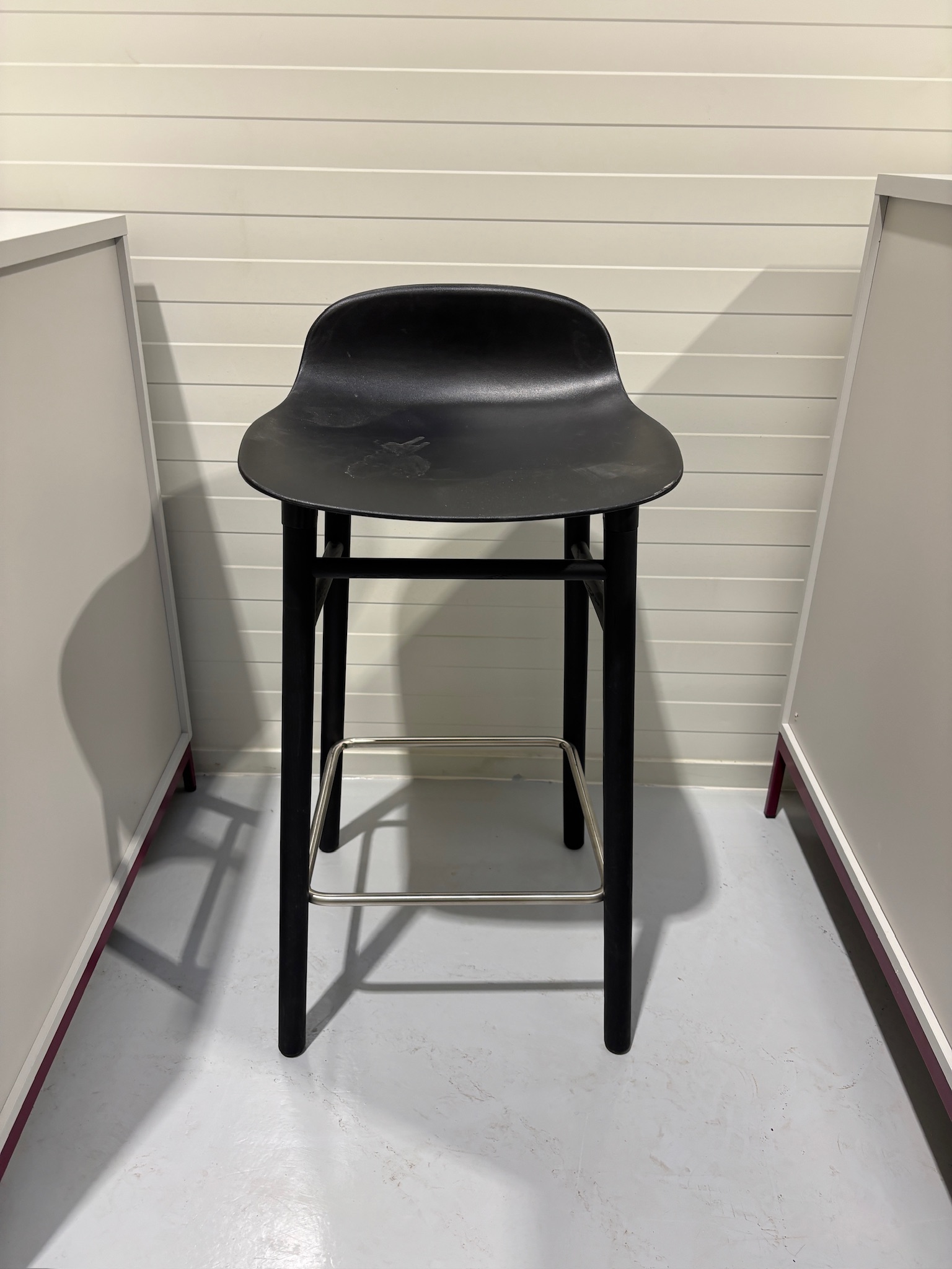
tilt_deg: -26.1
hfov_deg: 53.1
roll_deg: -1.4
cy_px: 634
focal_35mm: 26
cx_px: 476
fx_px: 953
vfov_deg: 67.3
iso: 100
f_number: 1.6
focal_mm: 5.96
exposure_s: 1/50
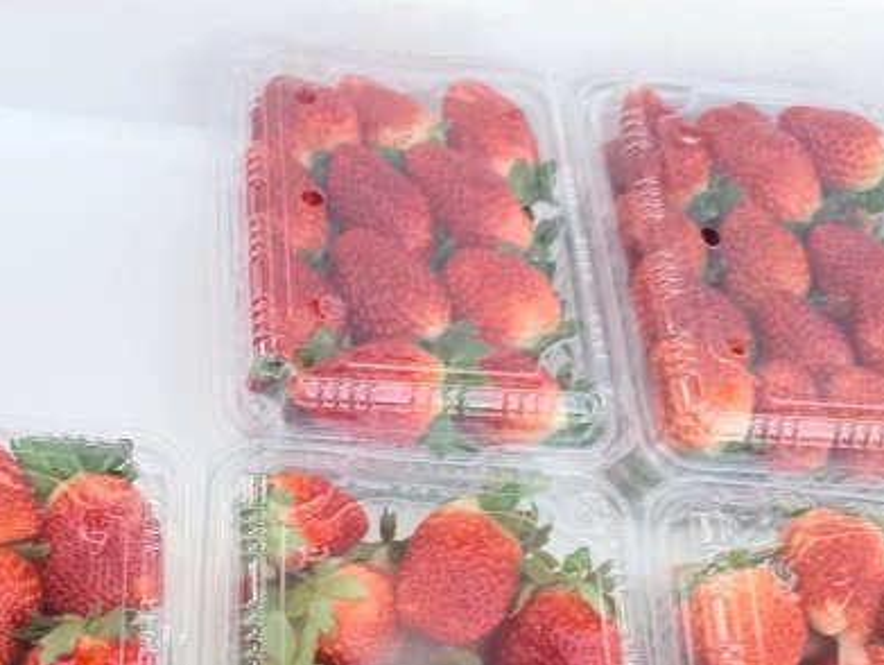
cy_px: 602
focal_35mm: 47
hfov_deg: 37.9
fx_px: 1201
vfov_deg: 29.6
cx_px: 104
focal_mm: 5.59
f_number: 1.88
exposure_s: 1/100
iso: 329
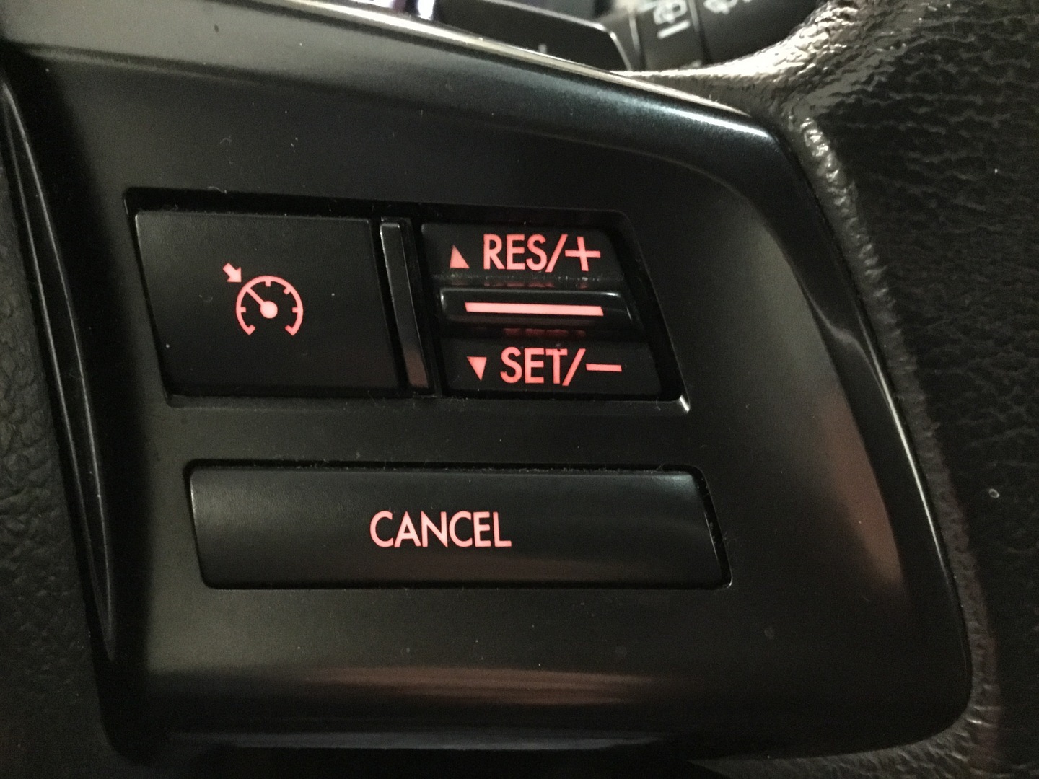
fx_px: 930
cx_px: 520
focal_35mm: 31
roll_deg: +2.8
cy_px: 390
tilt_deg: -30.4
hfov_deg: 58.4
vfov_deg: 45.4
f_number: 2.4
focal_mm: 3.3
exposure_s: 1/17
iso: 800
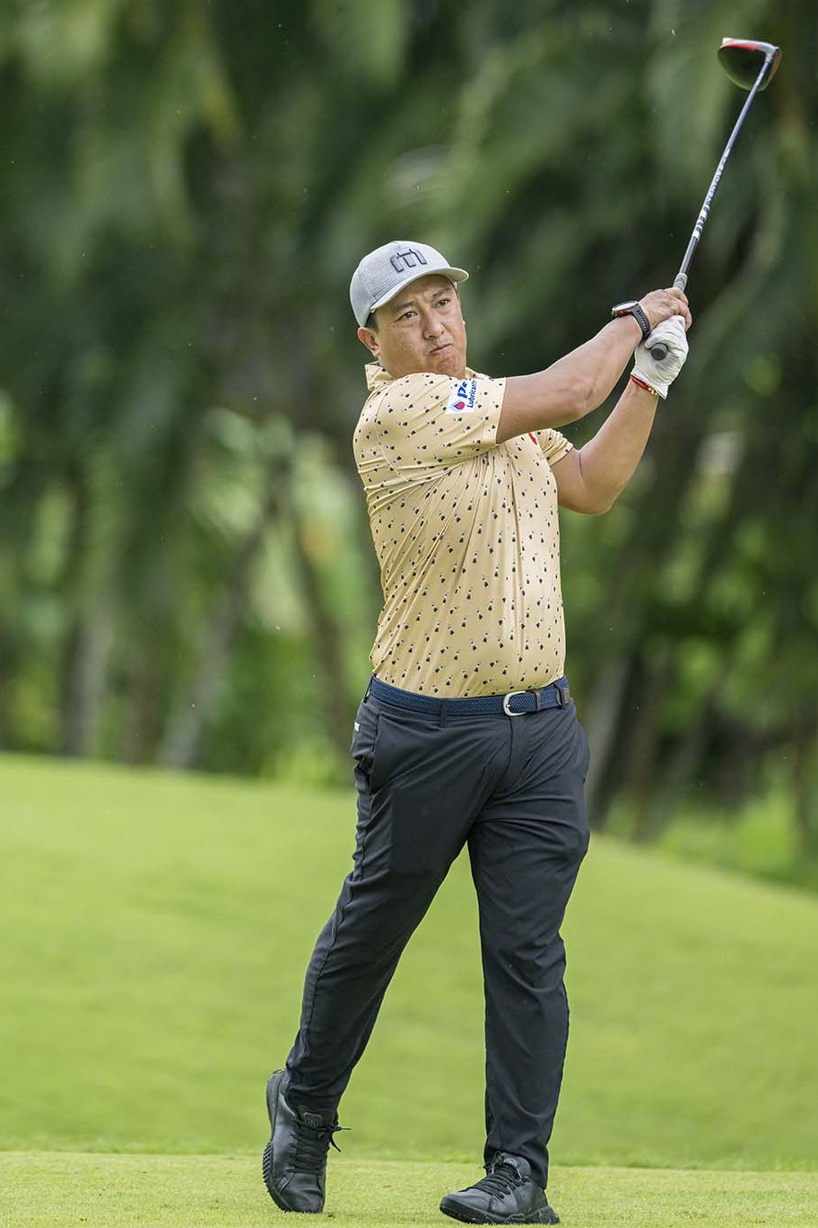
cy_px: 638
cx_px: 425
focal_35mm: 421
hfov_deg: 3.3
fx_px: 14348
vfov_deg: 4.9
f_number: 3.5
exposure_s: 1/4000
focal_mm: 400
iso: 1800
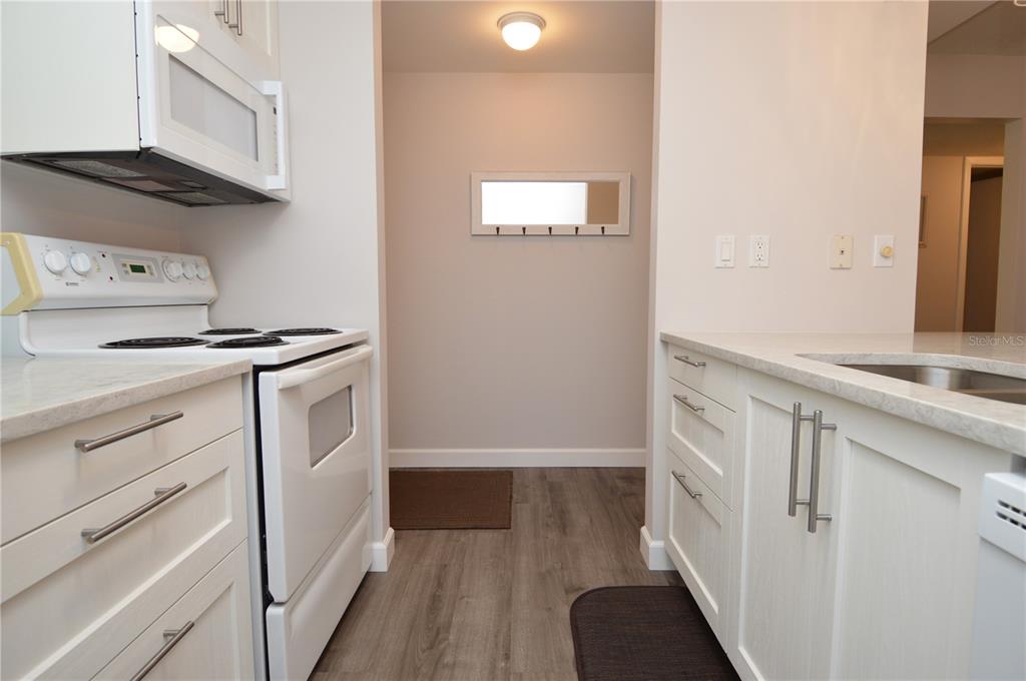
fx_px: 512
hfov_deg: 90.1
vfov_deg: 67.2
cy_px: 340
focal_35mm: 18
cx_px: 513
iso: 400
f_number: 4
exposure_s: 1/60
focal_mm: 12
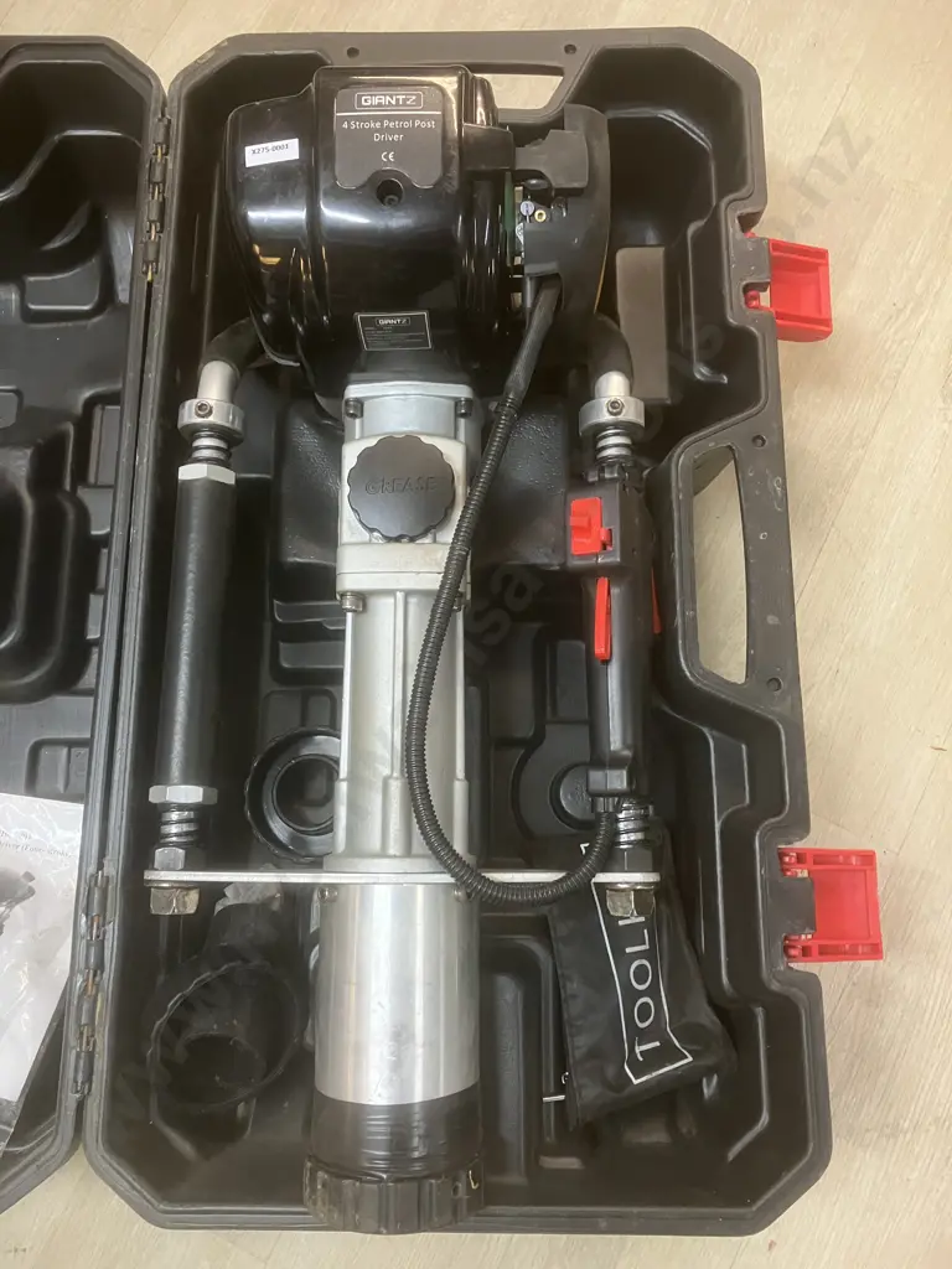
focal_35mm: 28
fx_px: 1027
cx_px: 476
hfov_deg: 49.7
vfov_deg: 63.4
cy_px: 634
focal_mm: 3.99
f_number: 1.8
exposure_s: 1/50
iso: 200
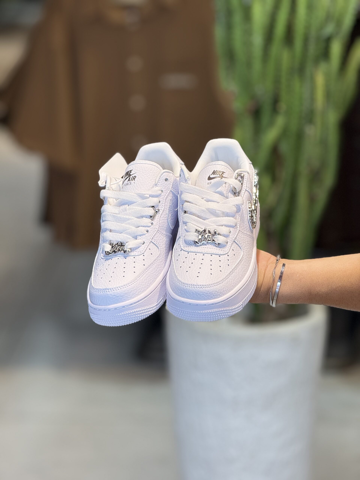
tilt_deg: -13.5
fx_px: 1664
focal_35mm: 120
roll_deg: -0.1
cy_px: 240
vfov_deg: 16.4
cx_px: 180
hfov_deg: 12.3
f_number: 2.8
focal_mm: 15.66
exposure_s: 1/112
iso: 64
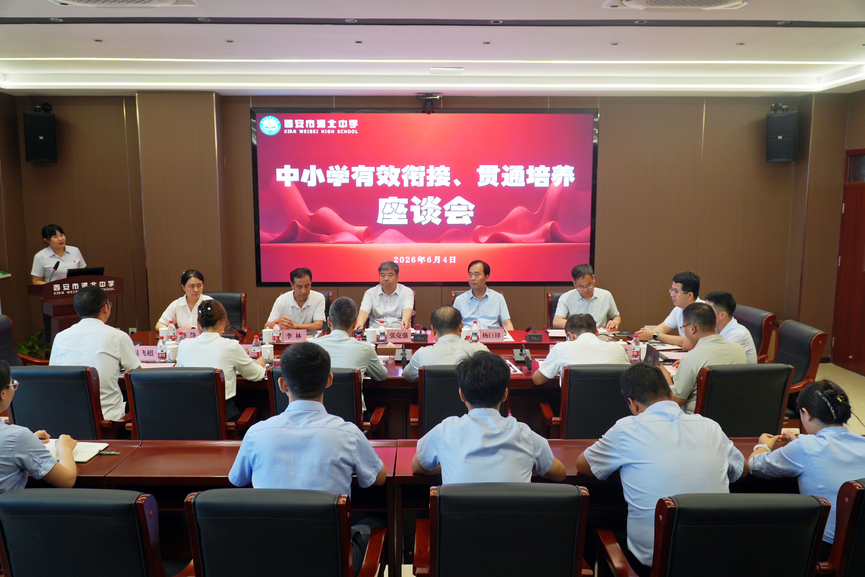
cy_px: 288
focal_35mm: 27
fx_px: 649
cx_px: 432
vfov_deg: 47.9
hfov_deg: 67.4
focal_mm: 18
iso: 200
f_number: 4
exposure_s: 1/30
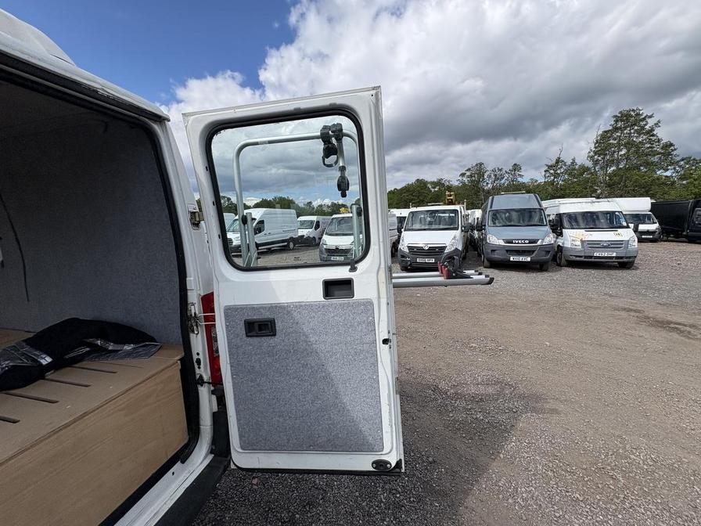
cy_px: 263
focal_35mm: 14
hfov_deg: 102.1
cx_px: 350
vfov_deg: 85.7
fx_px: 284
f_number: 2.2
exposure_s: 1/2342
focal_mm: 2.22
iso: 50
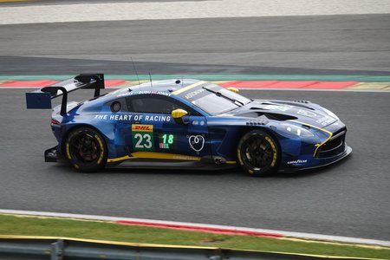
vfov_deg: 7.2
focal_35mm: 192
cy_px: 130
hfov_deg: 10.7
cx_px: 195
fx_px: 2080
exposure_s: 1/800
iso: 250
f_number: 4
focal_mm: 70.27
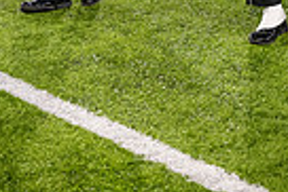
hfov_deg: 14.5
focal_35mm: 141
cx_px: 218
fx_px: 1129
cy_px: -201
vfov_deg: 9.1
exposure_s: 1/500
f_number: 3.2
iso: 1250
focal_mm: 33
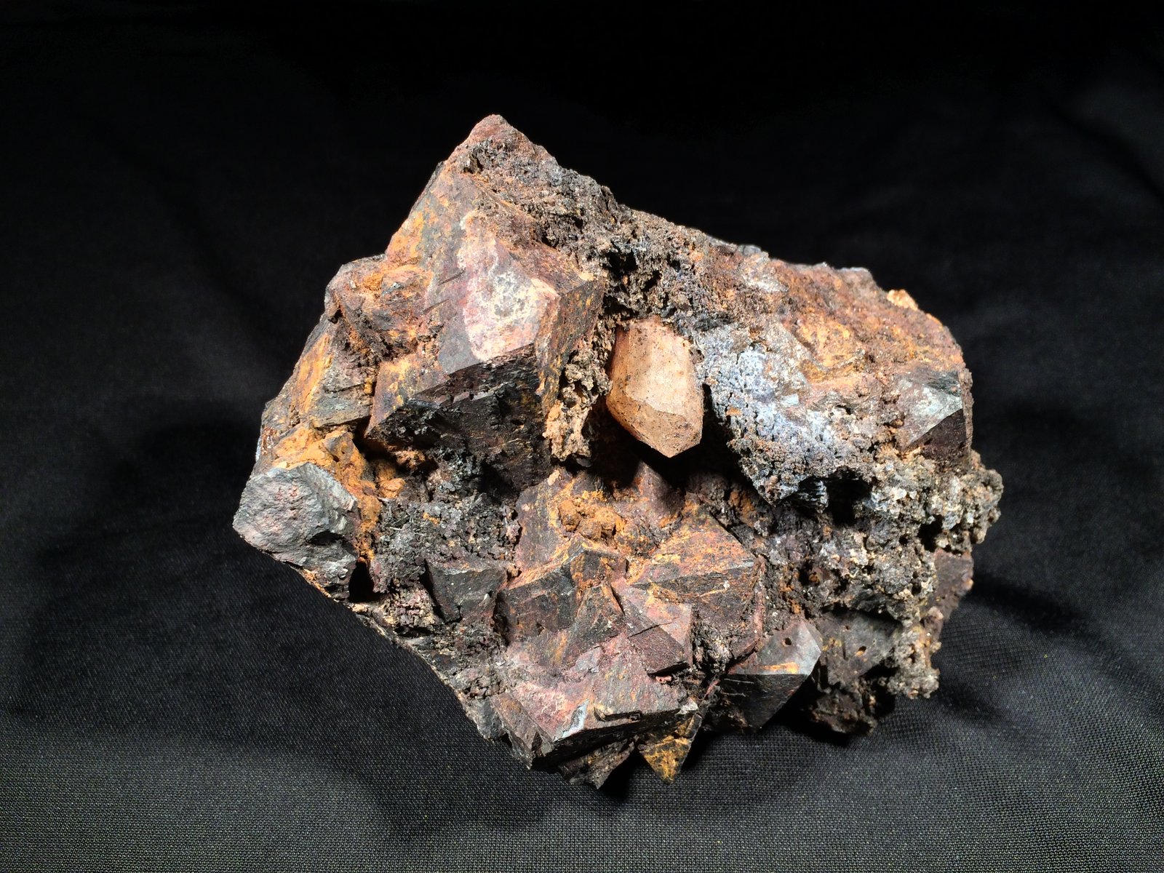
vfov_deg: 48.2
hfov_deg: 61.7
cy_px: 436
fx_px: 975
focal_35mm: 29
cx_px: 582
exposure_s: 1/120
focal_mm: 4.15
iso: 50
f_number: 2.2
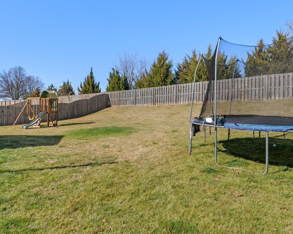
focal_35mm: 25
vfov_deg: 56.7
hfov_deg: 68.1
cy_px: 107
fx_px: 217
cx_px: 139
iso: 320
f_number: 8
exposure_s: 1/4000
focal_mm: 16
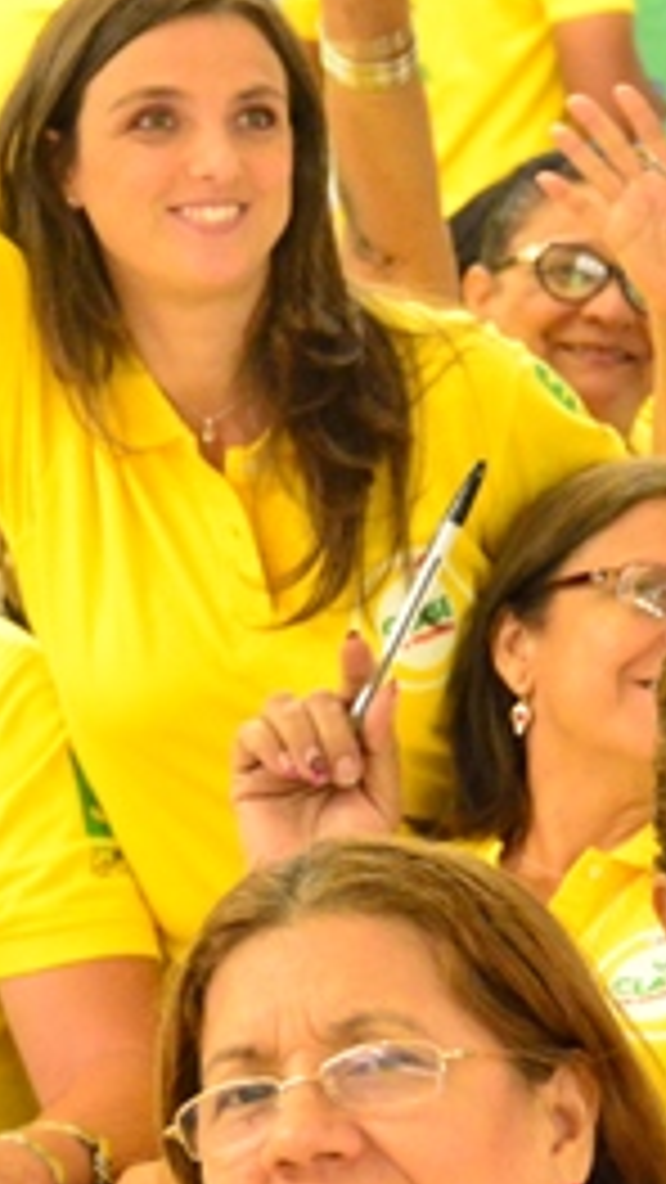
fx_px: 5430
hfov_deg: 7.0
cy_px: 527
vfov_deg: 12.4
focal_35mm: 173
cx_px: 14
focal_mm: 48
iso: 6400
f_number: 4.5
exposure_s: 1/30
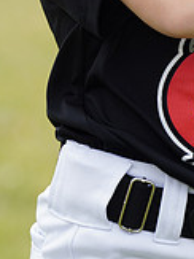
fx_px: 5036
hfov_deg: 2.2
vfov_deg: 2.9
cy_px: -168
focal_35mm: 673
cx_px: 176
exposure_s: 1/250
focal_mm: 197
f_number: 5.6
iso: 100
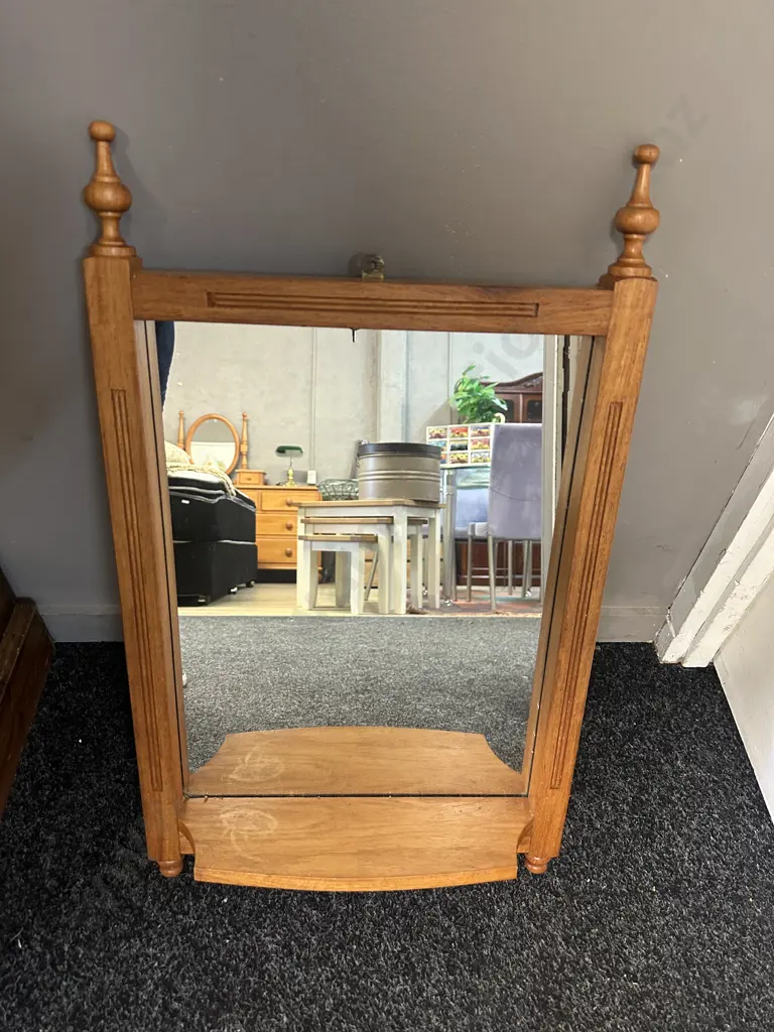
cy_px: 516
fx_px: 716
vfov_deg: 71.6
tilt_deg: -47.3
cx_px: 387
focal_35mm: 24
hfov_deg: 56.8
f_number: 1.78
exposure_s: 1/50
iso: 500
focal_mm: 6.86
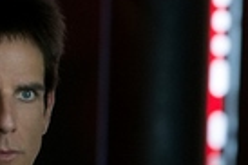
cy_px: 337
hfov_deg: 3.8
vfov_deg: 2.5
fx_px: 3688
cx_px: 279
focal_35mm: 536
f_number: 4
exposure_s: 1/125
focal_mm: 105
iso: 3200
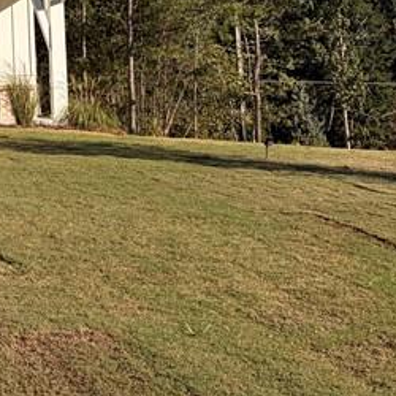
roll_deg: +2.6
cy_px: 19
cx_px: -152
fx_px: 1217
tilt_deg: +5.0
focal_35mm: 94
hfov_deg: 17.1
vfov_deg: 18.1
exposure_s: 1/3125
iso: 50
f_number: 1.6
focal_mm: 5.96
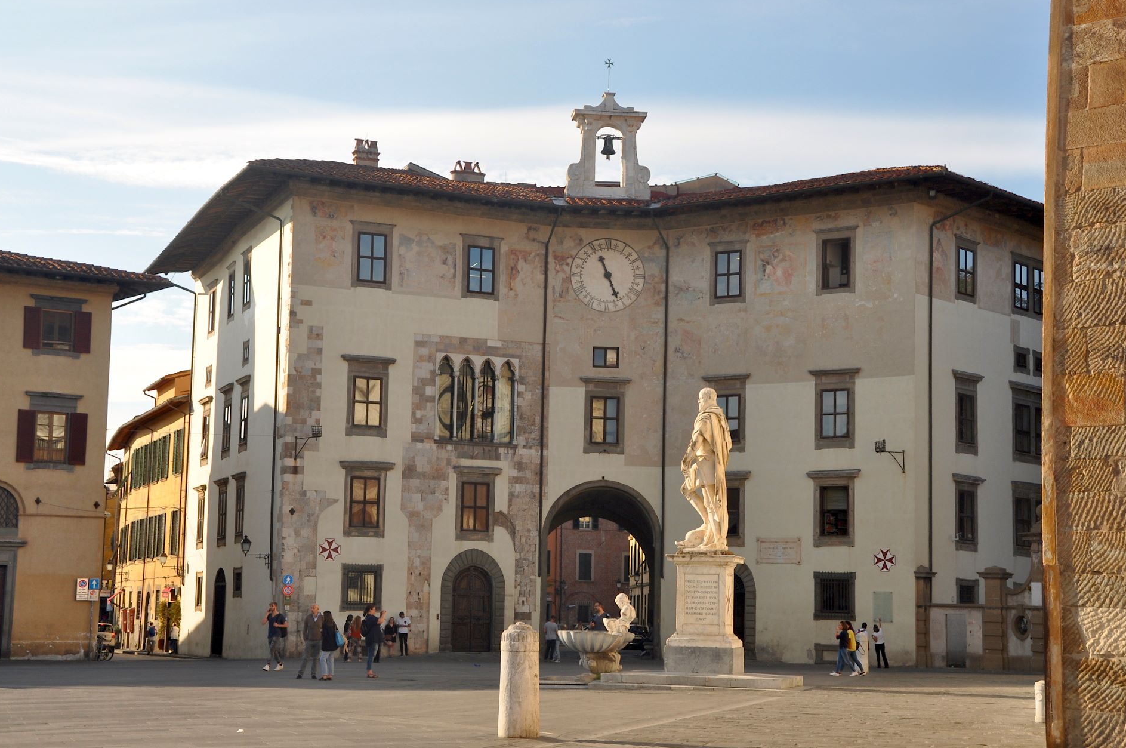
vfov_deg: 23.3
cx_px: 566
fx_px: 1812
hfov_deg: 34.5
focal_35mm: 58
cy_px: 374
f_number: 10
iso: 250
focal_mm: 38
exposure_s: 1/100
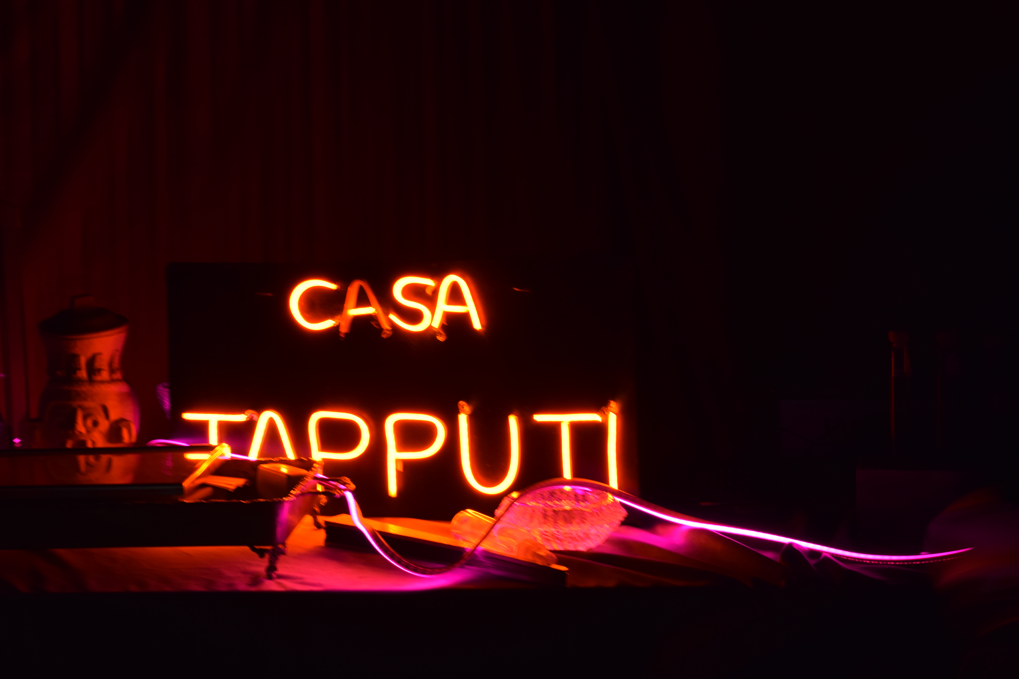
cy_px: 340
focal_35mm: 82
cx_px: 510
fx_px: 2335
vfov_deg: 16.6
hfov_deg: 24.6
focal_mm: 55
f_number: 10
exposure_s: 1/3
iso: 200
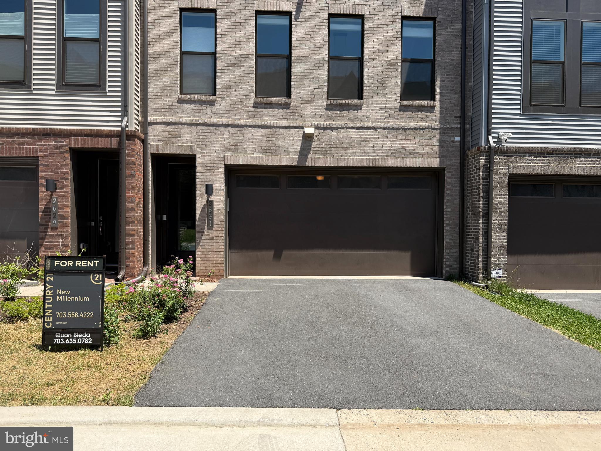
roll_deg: +0.2
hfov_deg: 71.6
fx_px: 417
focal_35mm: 24
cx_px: 300
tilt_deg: -2.1
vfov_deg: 56.8
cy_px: 226
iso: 80
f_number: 1.78
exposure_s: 1/2232
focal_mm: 6.76
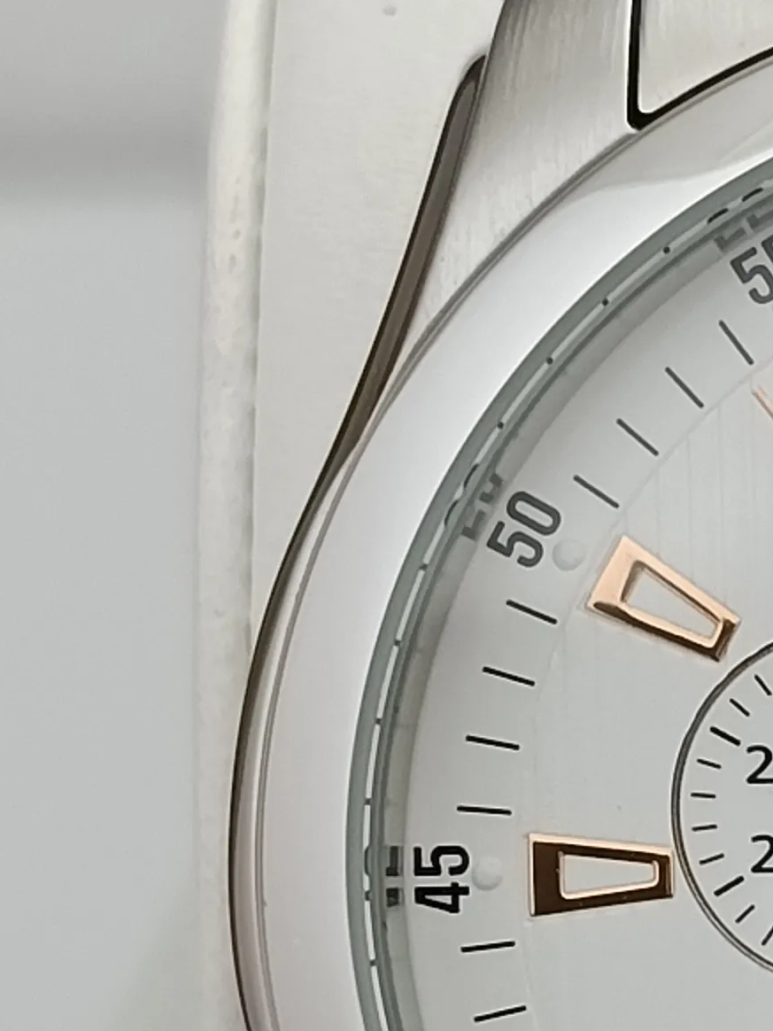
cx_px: 1119
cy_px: 973
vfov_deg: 11.9
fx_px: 4913
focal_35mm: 165
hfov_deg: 8.8
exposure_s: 1/100
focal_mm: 5.24
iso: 239
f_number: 1.7
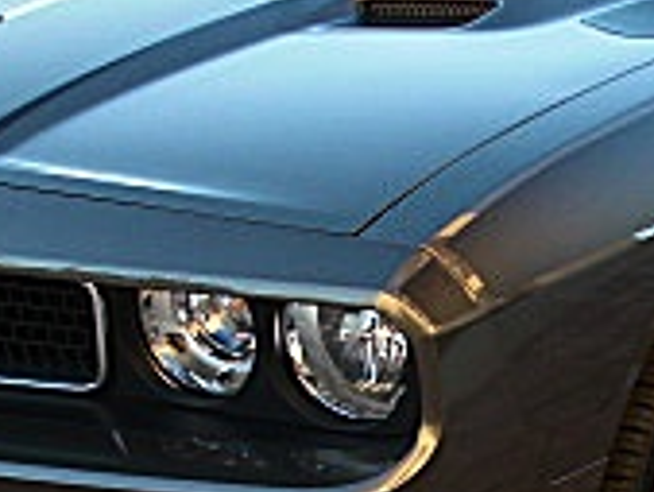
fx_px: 2571
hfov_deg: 14.4
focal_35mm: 136
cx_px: 565
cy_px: 488
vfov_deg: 10.8
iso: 100
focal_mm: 6.3
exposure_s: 1/80
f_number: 2.8
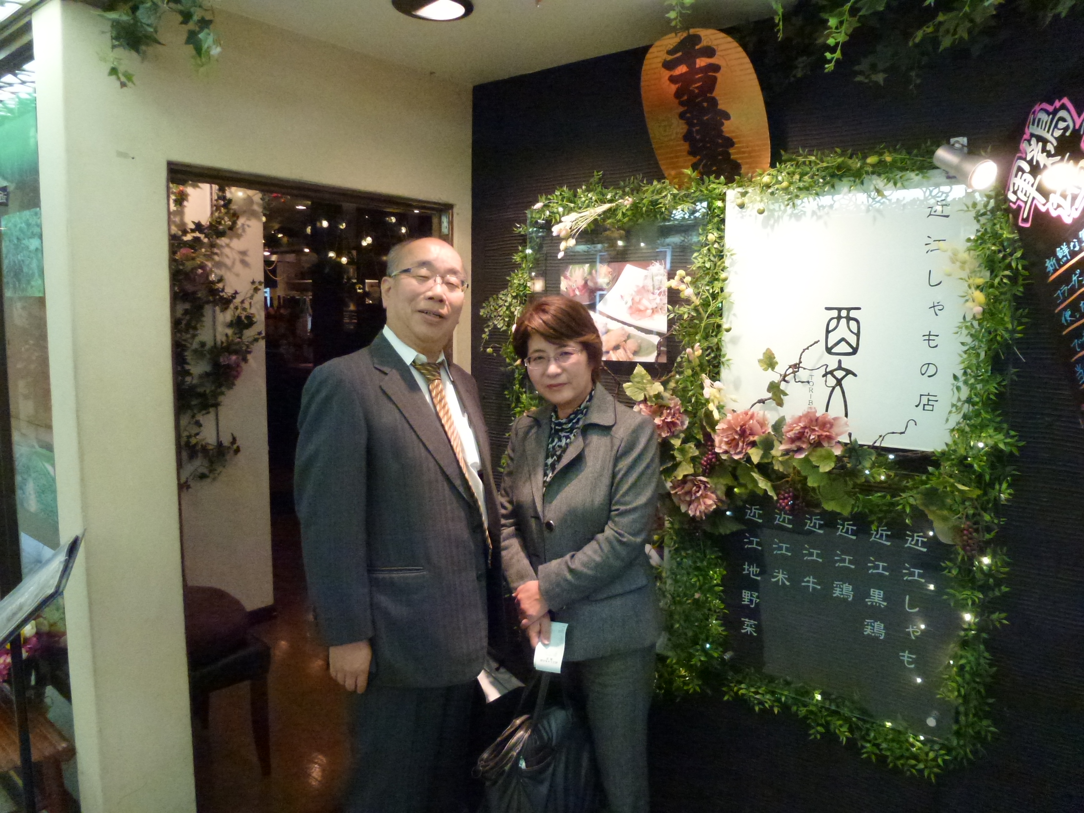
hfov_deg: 71.6
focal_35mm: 24
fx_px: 752
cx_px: 542
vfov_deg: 56.8
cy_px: 406
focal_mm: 4.3
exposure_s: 1/50
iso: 800
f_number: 3.3
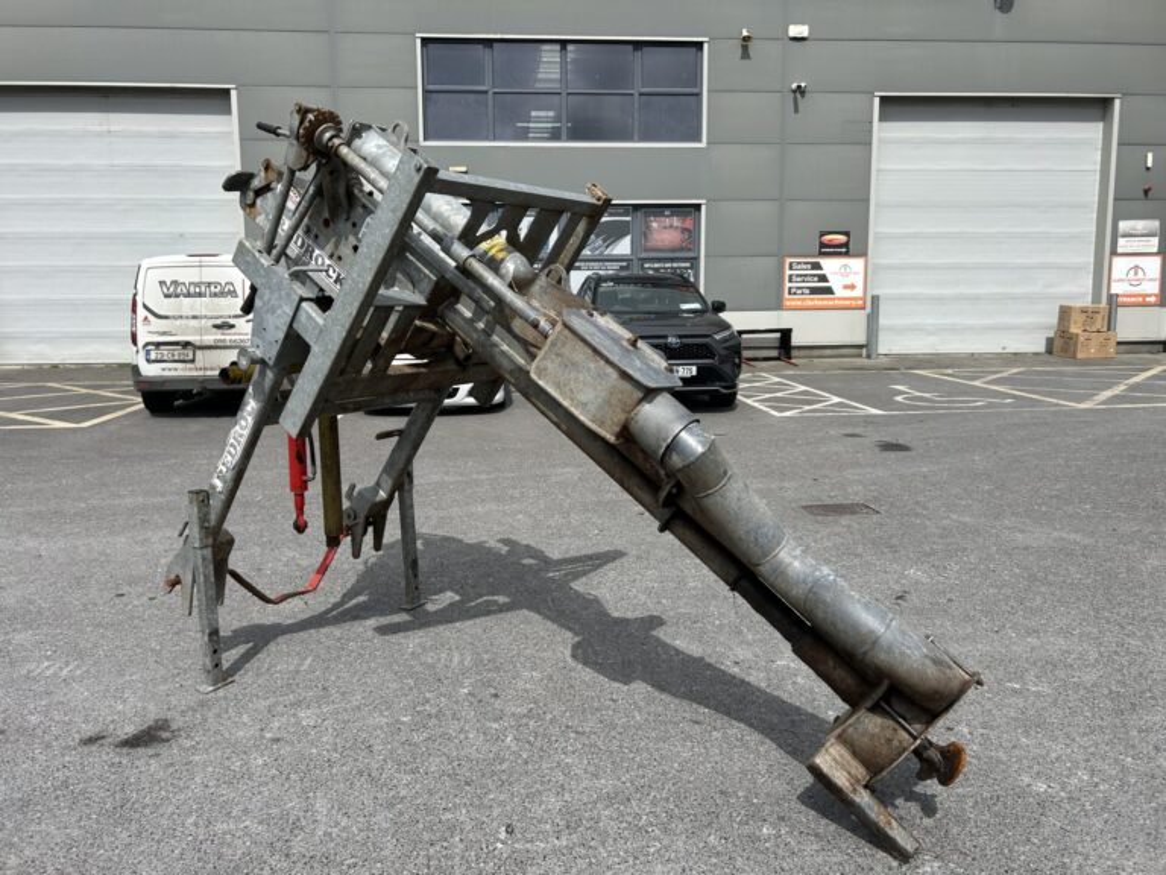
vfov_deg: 53.1
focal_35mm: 26
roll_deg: +0.0
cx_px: 583
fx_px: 876
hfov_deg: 67.3
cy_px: 438
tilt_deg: -6.0
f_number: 1.5
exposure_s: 1/6211
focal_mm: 5.7
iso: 50
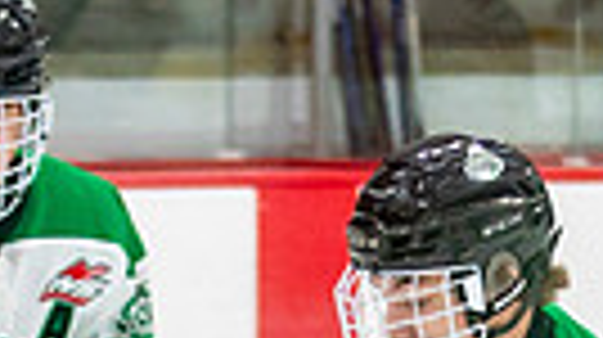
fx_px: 15060
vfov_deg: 1.3
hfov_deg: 2.3
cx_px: 528
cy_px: 717
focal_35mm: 943
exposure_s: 1/640
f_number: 3.2
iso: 640
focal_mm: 100
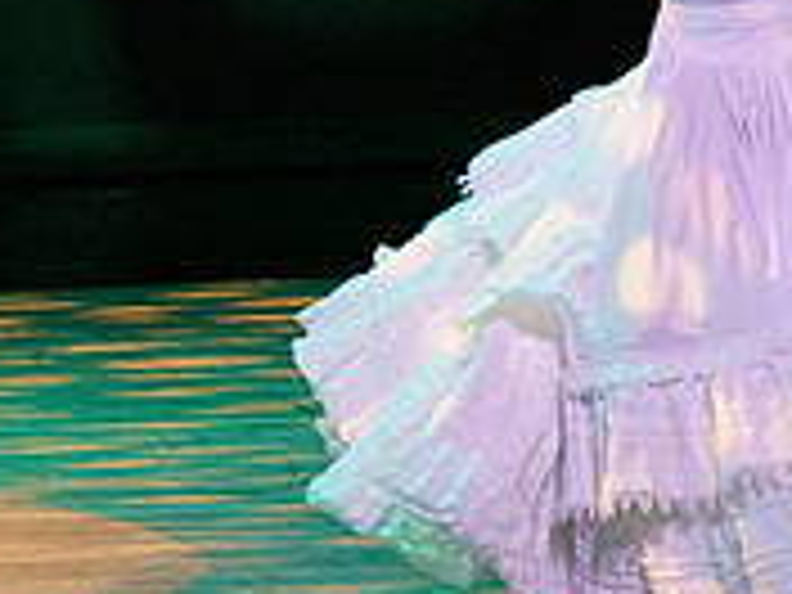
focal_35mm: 1246
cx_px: 524
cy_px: -106
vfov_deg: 1.2
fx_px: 28508
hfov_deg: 1.6
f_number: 6.3
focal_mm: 382
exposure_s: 1/400
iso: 5000
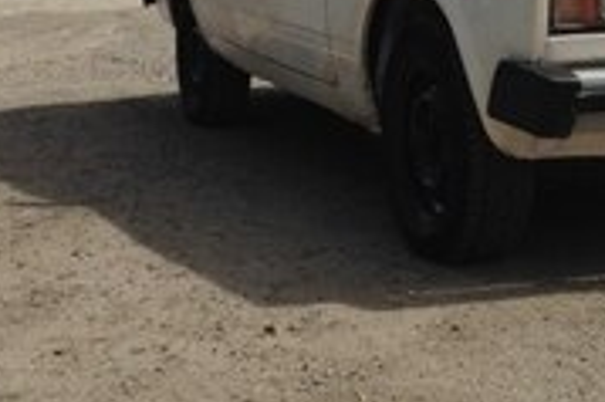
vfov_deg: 13.9
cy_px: -81
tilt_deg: +1.8
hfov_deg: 21.5
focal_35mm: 95
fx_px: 1595
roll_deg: +1.5
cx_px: 335
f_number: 2.4
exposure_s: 1/2262
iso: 50
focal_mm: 4.12
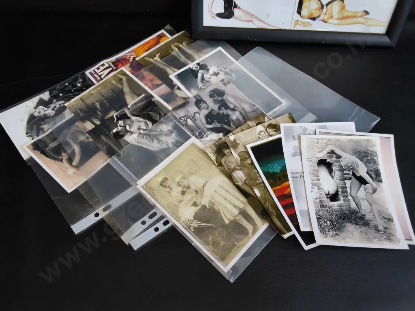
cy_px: 156
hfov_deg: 65.3
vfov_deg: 51.4
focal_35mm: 27
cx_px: 208
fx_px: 324
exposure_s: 1/100
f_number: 2
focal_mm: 2.87
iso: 50
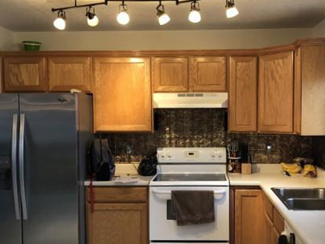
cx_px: 195
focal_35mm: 43
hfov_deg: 43.6
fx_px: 404
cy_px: 143
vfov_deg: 33.5
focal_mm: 3.99
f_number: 1.8
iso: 40
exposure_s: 1/15
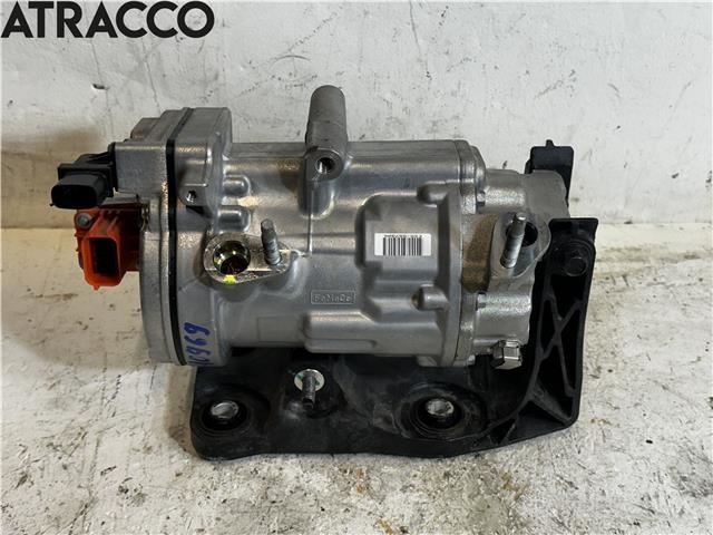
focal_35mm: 48
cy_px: 268
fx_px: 989
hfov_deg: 39.7
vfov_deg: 30.3
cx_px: 356
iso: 80
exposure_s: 1/100
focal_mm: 6.86
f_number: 1.78
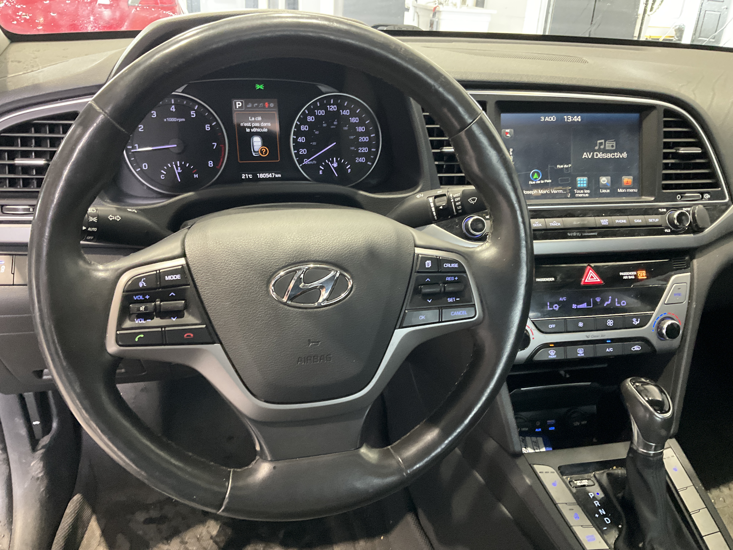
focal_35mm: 29
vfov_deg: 48.2
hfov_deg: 61.7
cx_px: 366
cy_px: 275
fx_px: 614
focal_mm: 3
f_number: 1.8
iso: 400
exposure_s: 1/30
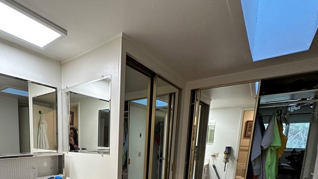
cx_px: 92
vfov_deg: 45.5
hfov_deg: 77.0
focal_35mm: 22
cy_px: 168
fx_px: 185
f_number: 2.2
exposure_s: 1/120
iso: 200
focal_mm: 2.22
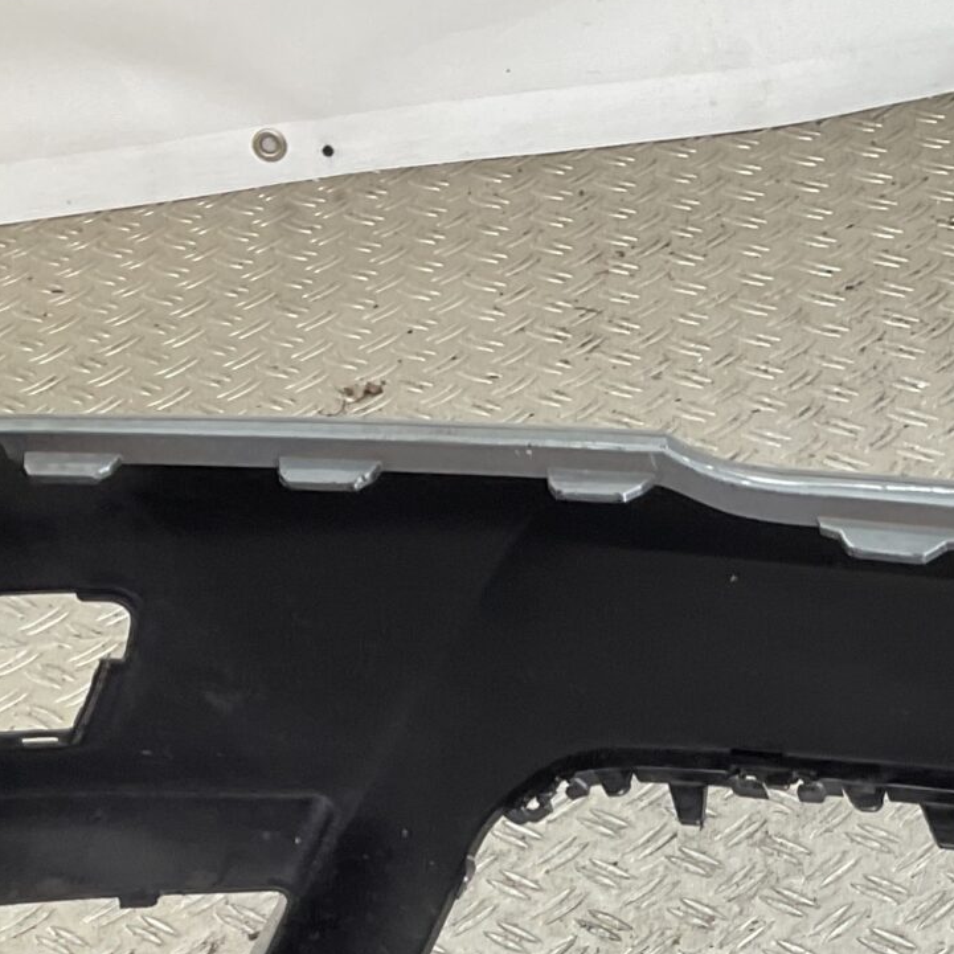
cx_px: 863
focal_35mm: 91
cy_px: 1106
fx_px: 2837
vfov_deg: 18.2
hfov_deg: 18.8
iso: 32
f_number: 1.8
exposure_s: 1/100
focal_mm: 3
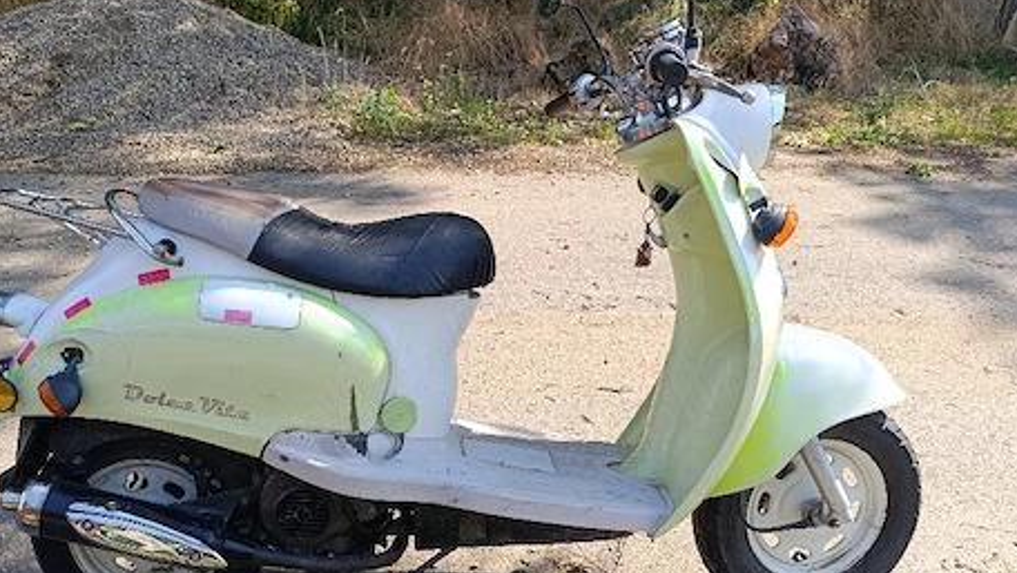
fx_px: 890
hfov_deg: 59.3
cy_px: 401
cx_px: 451
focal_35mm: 33
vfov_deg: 35.2
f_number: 1.6
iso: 50
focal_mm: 6.14
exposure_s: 1/208
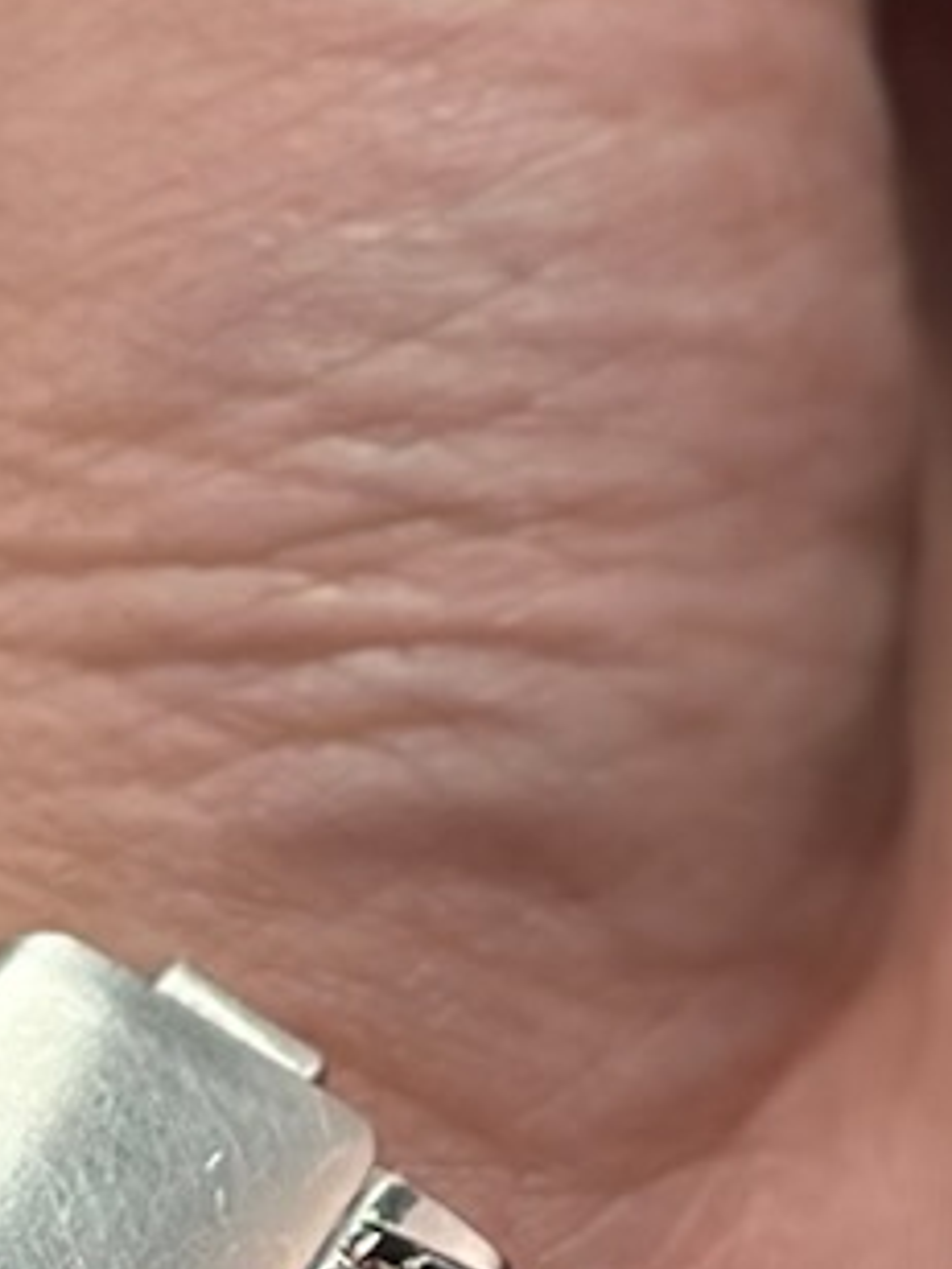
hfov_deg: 4.5
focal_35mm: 319
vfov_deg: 6.1
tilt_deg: -59.6
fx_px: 11697
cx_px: 2522
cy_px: -1244
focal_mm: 6.86
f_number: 1.78
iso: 80
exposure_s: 1/2358
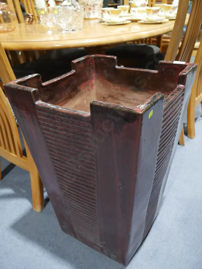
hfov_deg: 44.2
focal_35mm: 32
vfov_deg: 56.8
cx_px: 101
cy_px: 134
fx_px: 249
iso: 1000
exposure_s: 1/60
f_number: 3.6
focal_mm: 16
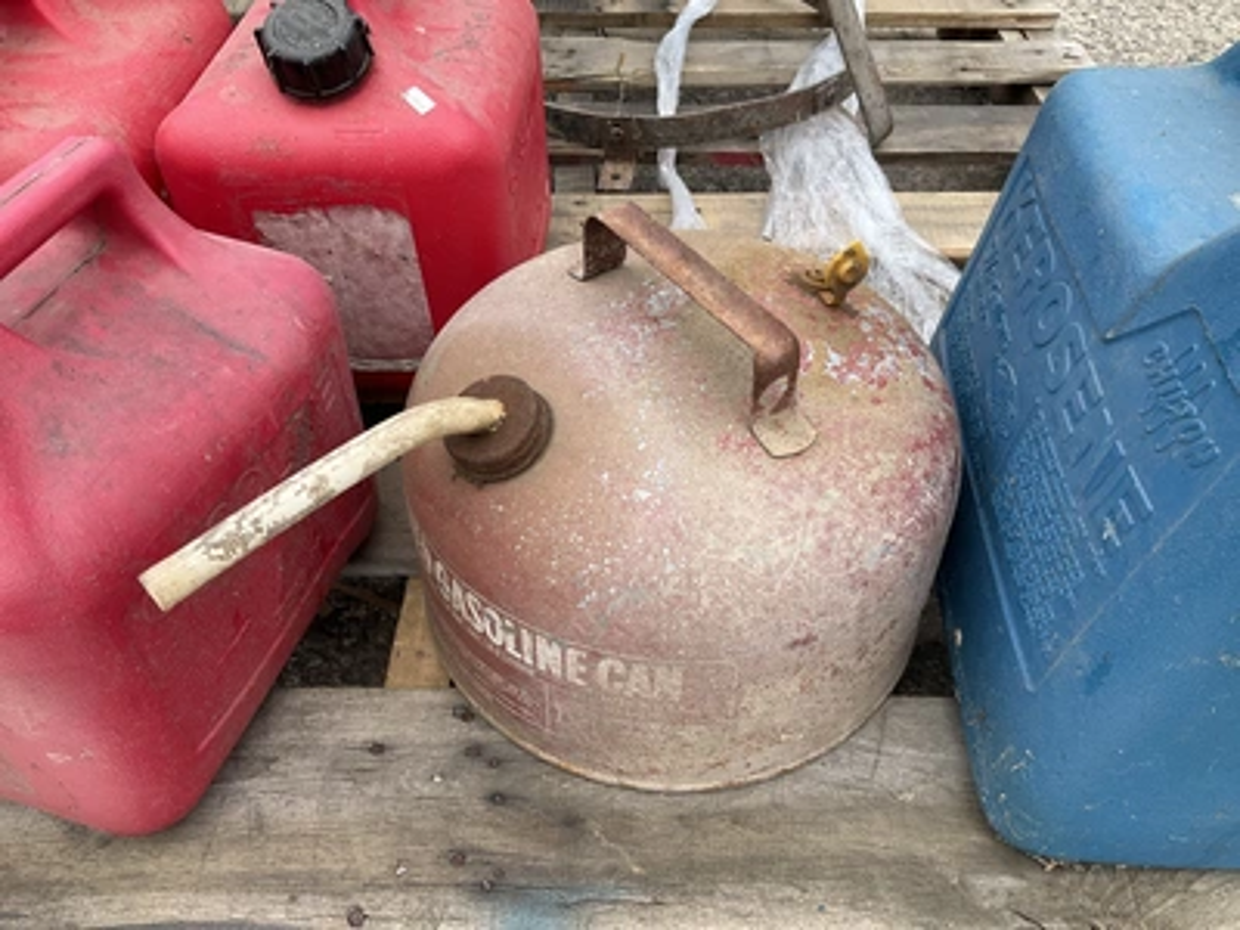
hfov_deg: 61.7
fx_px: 1039
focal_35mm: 29
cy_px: 465
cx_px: 620
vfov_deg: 48.2
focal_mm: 3
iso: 25
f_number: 1.8
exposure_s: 1/792
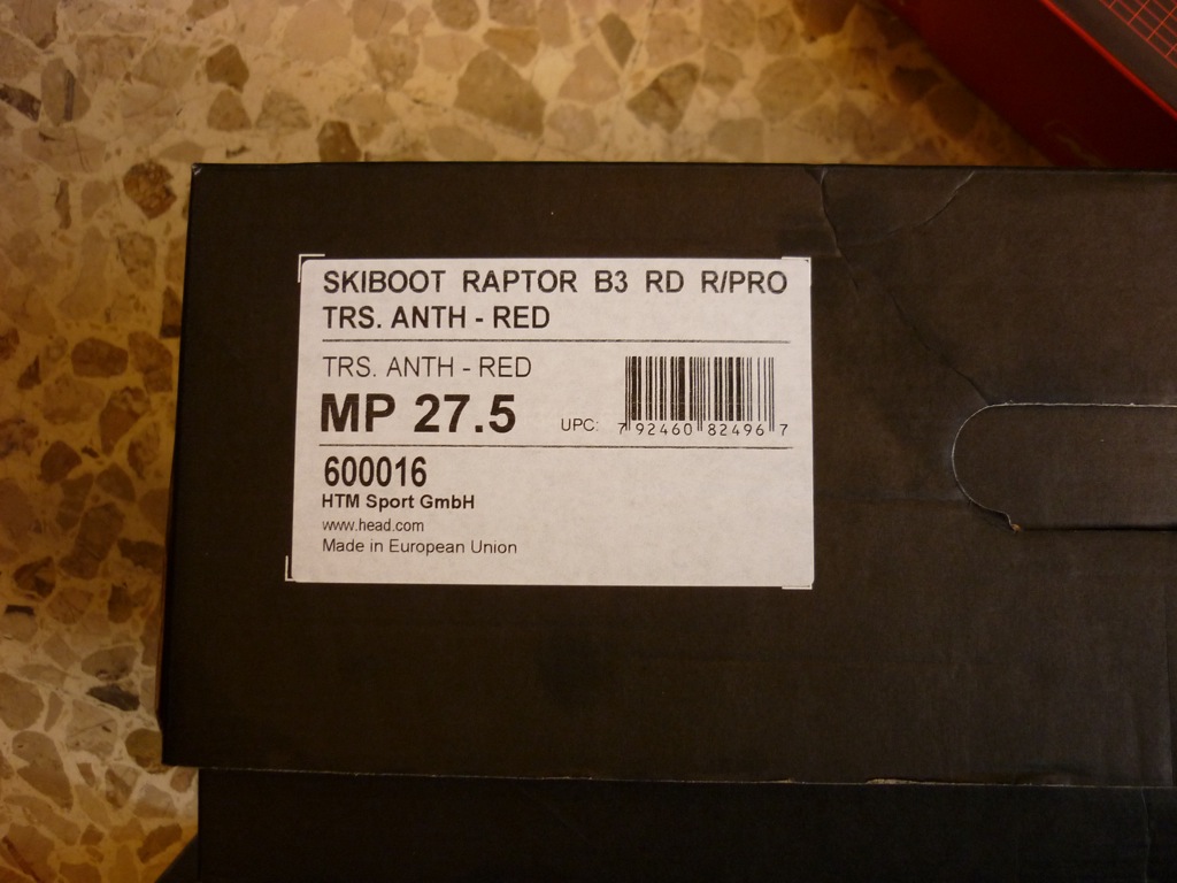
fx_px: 1122
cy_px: 442
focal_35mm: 33
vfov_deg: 42.9
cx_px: 588
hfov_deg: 55.4
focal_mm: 5.5
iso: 250
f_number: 2.8
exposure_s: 1/30
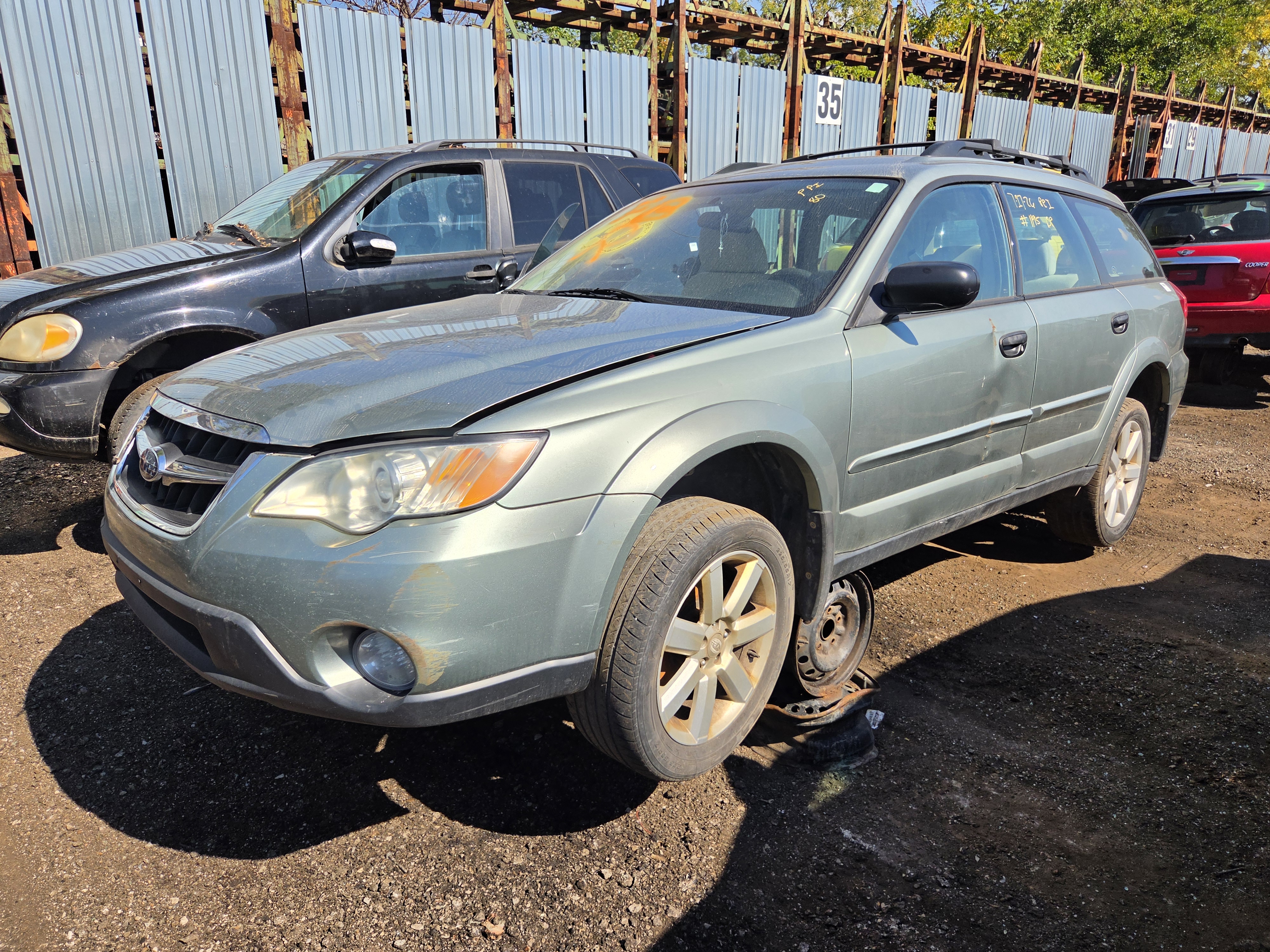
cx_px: 635
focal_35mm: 23
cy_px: 476
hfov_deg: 73.9
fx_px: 844
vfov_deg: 58.9
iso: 80
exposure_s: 1/6409
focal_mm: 5.4
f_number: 1.8
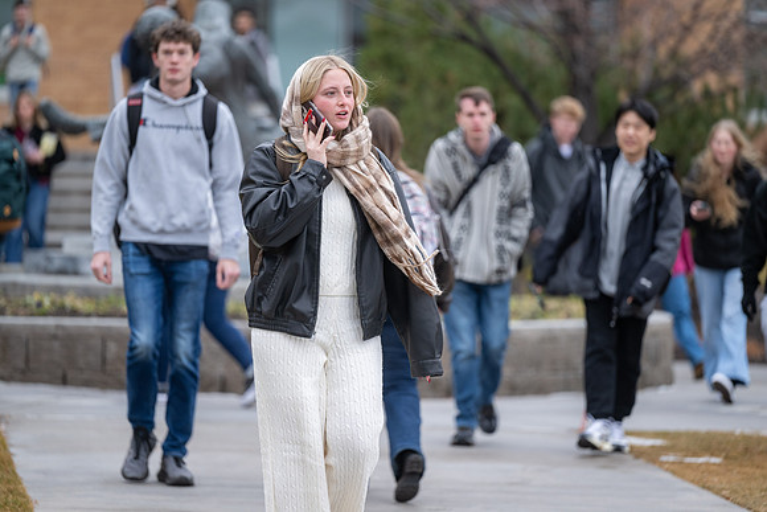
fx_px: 4262
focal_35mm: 200
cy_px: 256
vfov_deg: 6.9
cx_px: 384
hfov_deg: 10.3
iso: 400
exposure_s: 1/640
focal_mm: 200
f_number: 2.8
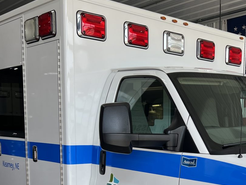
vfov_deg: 24.2
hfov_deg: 32.4
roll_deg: -0.4
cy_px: 182
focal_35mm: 58
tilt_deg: -7.9
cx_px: 196
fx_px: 412
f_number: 1.5
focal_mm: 5.7
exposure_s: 1/597
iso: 50
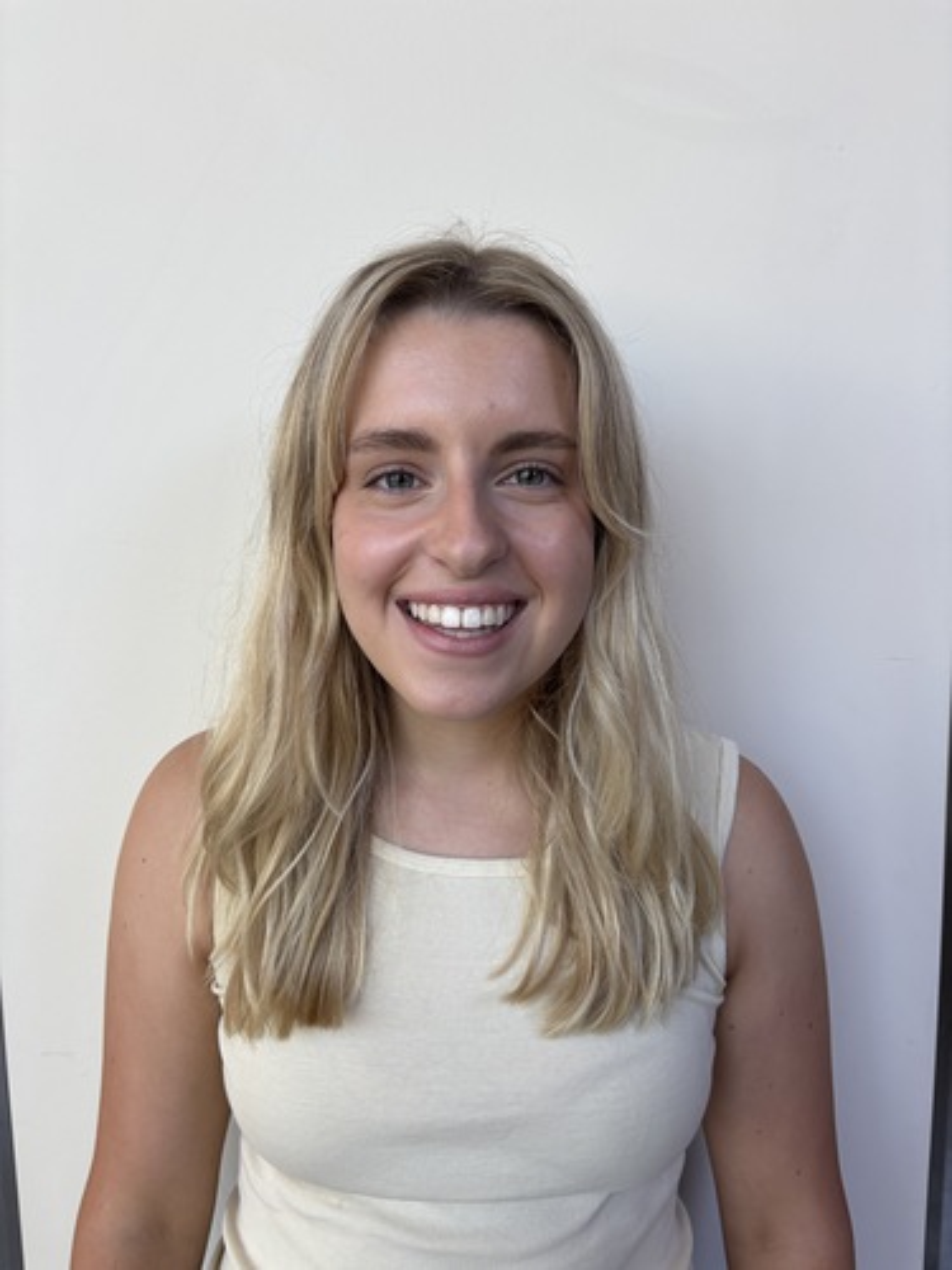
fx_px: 953
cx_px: 476
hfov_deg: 53.1
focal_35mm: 26
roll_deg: -0.2
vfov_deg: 67.3
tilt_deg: -7.0
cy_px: 635
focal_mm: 5.96
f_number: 1.6
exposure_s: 1/120
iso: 100
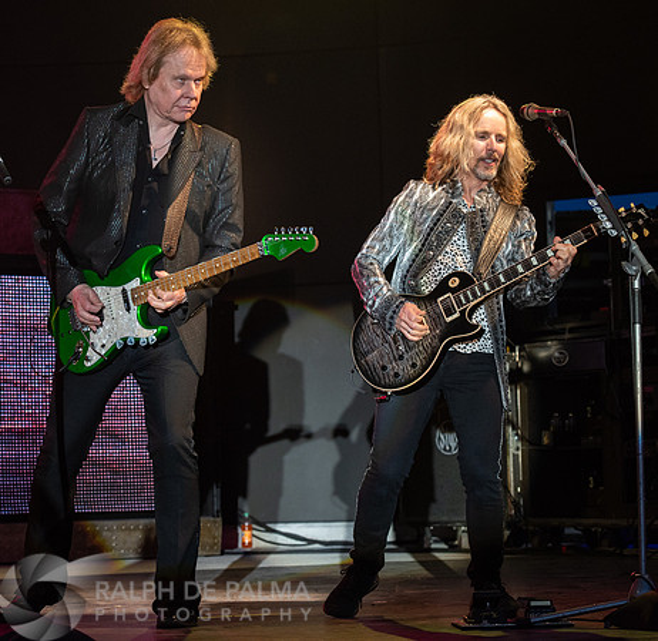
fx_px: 2489
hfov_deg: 15.1
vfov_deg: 14.7
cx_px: 301
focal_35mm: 117
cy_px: 276
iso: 1000
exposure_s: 1/200
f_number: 5.6
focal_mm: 82
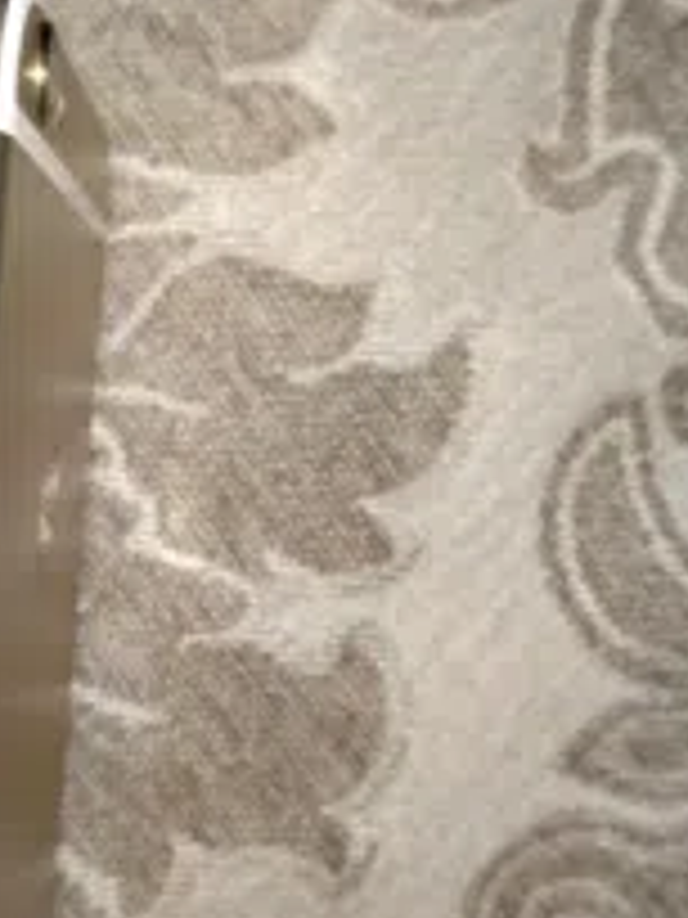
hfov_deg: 27.1
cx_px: 153
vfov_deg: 36.0
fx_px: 1405
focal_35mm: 53
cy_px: 572
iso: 2081
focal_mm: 4.05
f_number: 1.8
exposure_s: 1/100
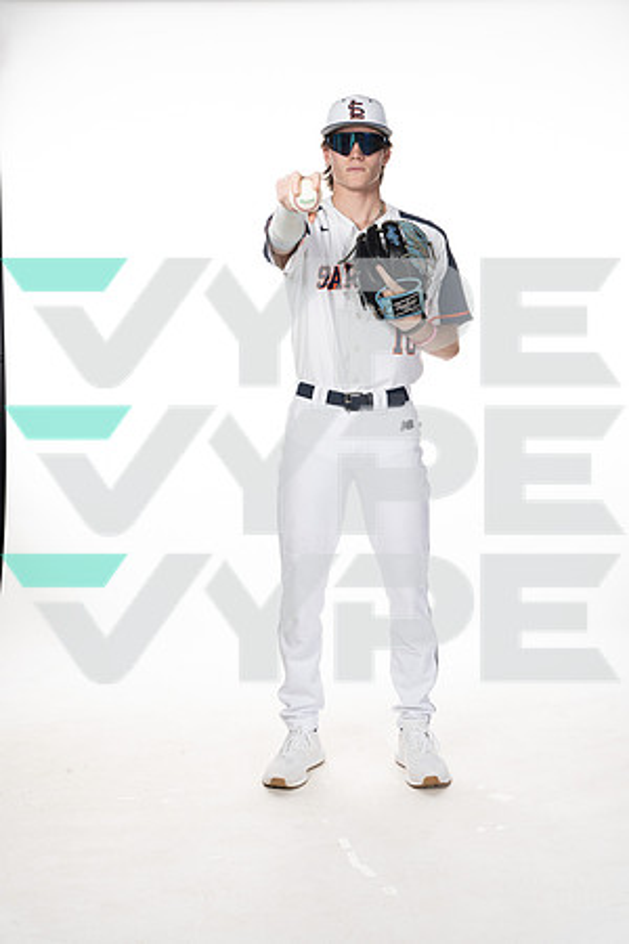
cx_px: 314
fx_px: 1337
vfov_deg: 38.9
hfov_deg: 26.5
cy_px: 472
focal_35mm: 51
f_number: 6.3
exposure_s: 1/250
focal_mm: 51
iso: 400
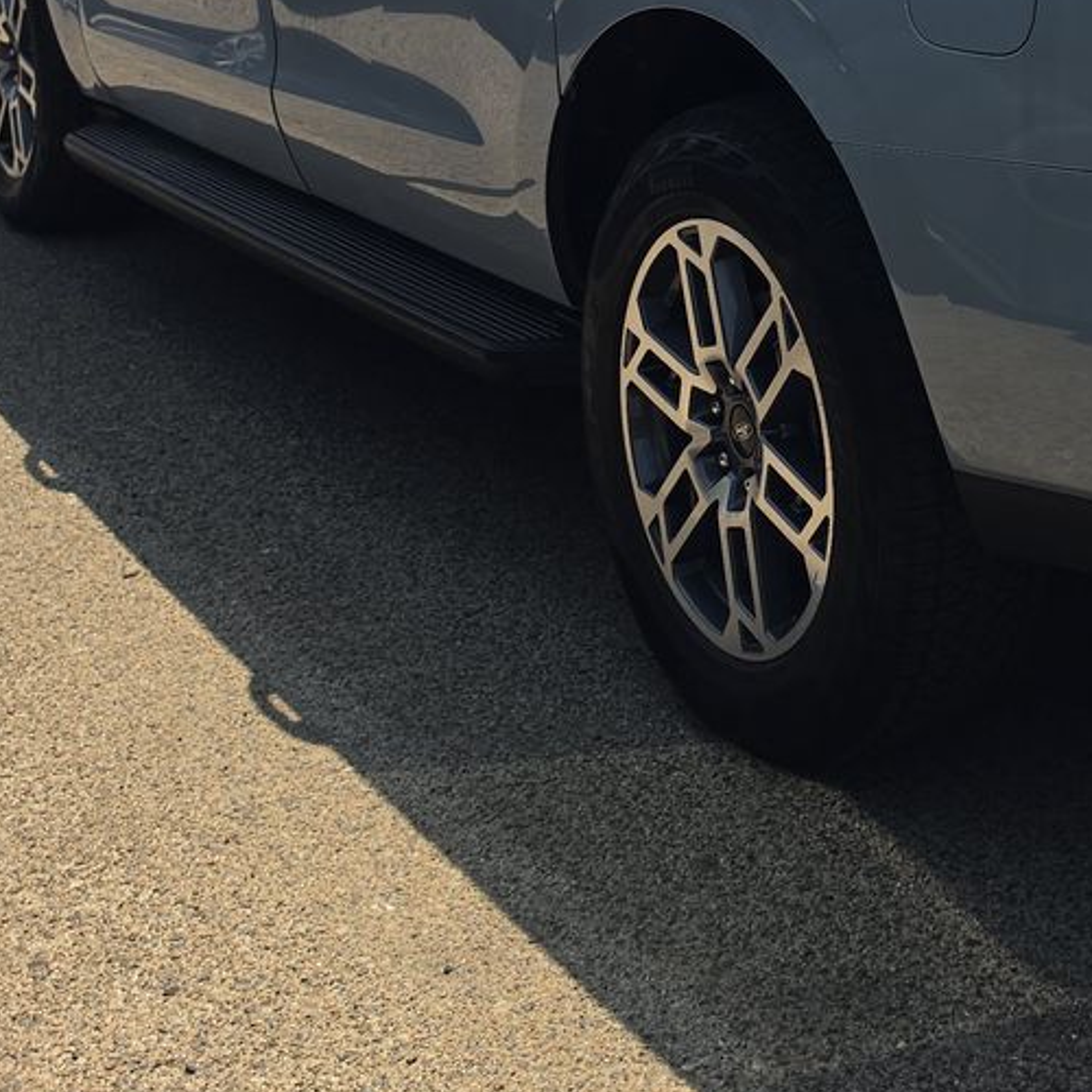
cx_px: 1070
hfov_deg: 25.3
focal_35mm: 65
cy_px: -153
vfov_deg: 24.4
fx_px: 2320
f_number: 1.4
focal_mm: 6.5
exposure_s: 1/754
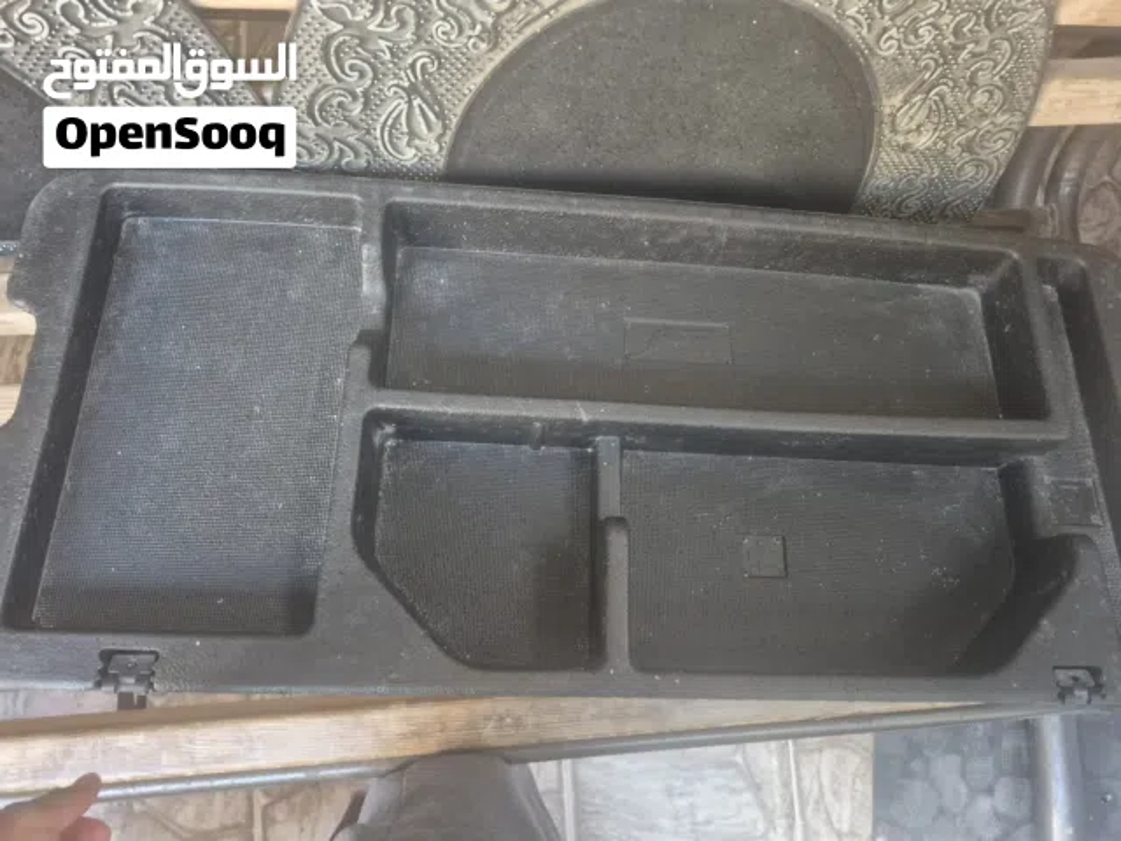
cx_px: 560
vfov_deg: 58.9
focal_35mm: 23
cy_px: 420
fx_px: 745
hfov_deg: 73.9
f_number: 1.8
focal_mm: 5.4
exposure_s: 1/100
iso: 1250
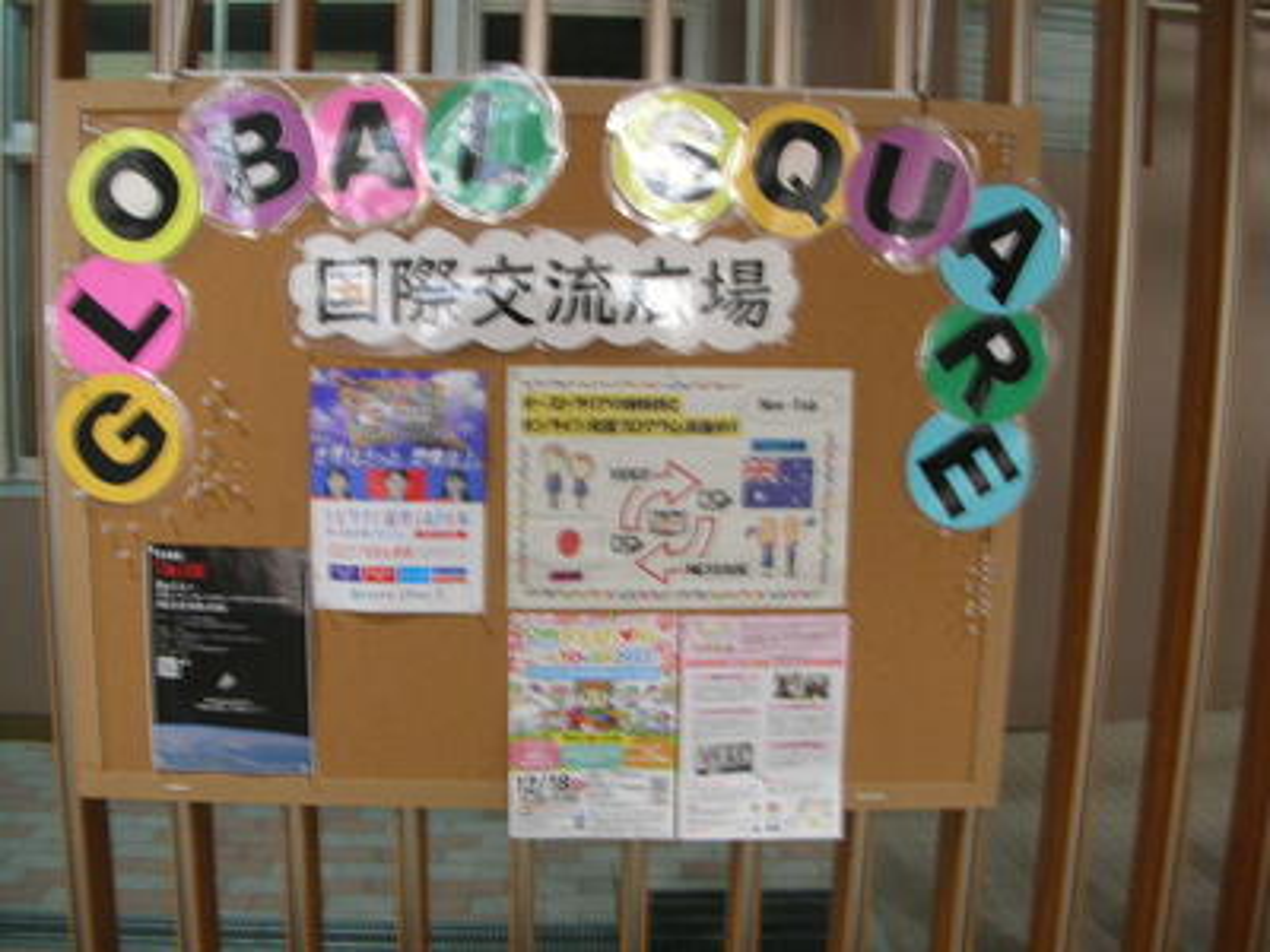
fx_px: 1284
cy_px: 476
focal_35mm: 35
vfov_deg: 40.7
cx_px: 635
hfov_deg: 52.6
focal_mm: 5.8
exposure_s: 1/4.9
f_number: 2.8
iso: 54
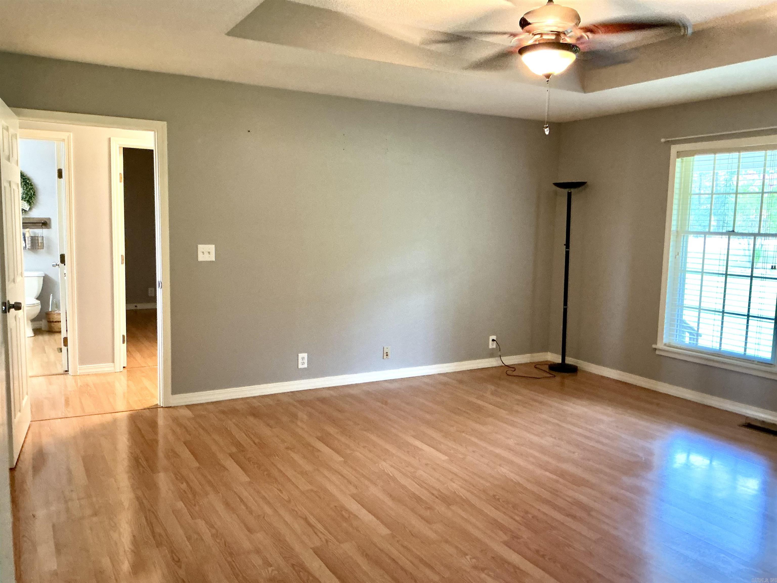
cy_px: 292
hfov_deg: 61.7
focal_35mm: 29
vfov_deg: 48.2
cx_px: 388
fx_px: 651
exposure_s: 1/40
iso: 320
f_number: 1.8
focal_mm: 3
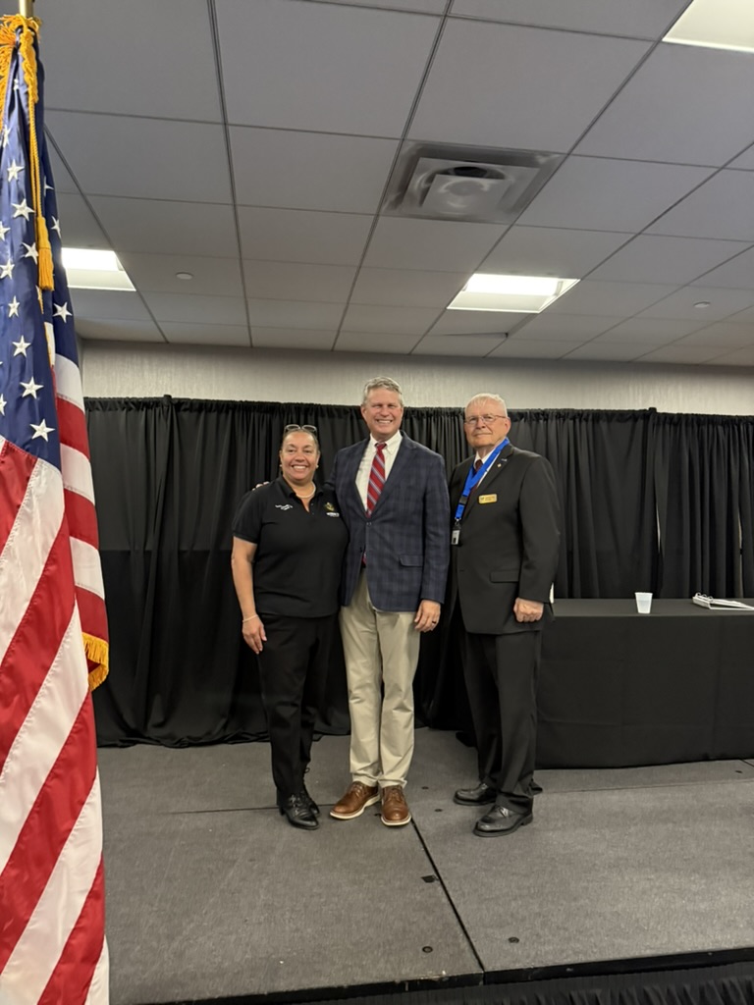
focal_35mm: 24
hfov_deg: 56.8
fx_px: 697
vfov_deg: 71.6
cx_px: 377
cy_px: 502
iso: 800
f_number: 1.78
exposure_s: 1/60
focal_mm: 6.76
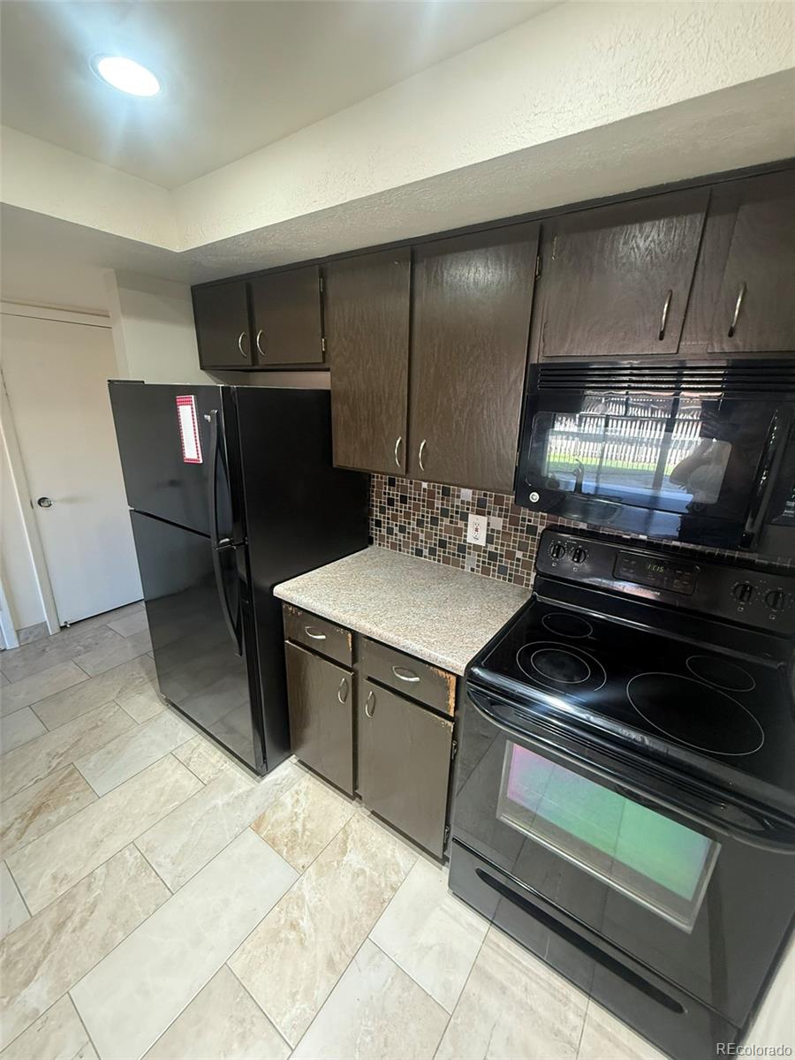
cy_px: 530
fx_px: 429
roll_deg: -0.5
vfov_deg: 102.1
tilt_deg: -16.0
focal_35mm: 14
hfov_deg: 85.7
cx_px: 398
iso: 400
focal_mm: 2.22
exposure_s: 1/60
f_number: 2.2
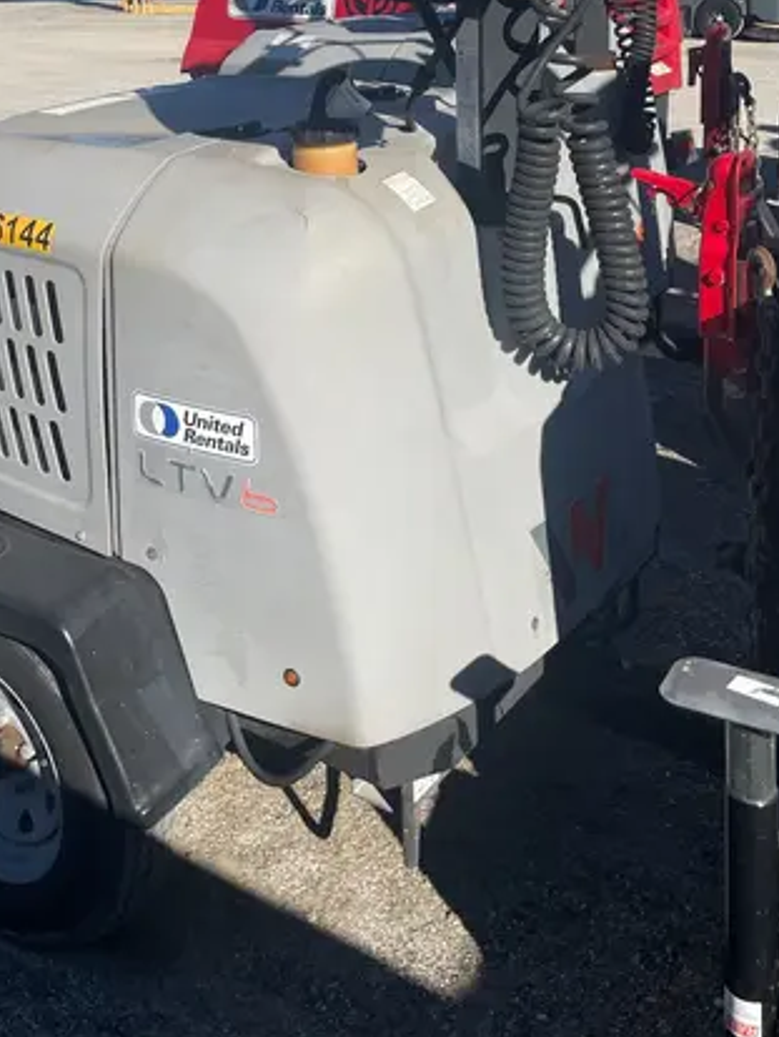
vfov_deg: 38.6
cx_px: 243
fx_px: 1379
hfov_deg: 31.2
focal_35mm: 46
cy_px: 124
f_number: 1.6
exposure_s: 1/4292
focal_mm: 4.2
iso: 32
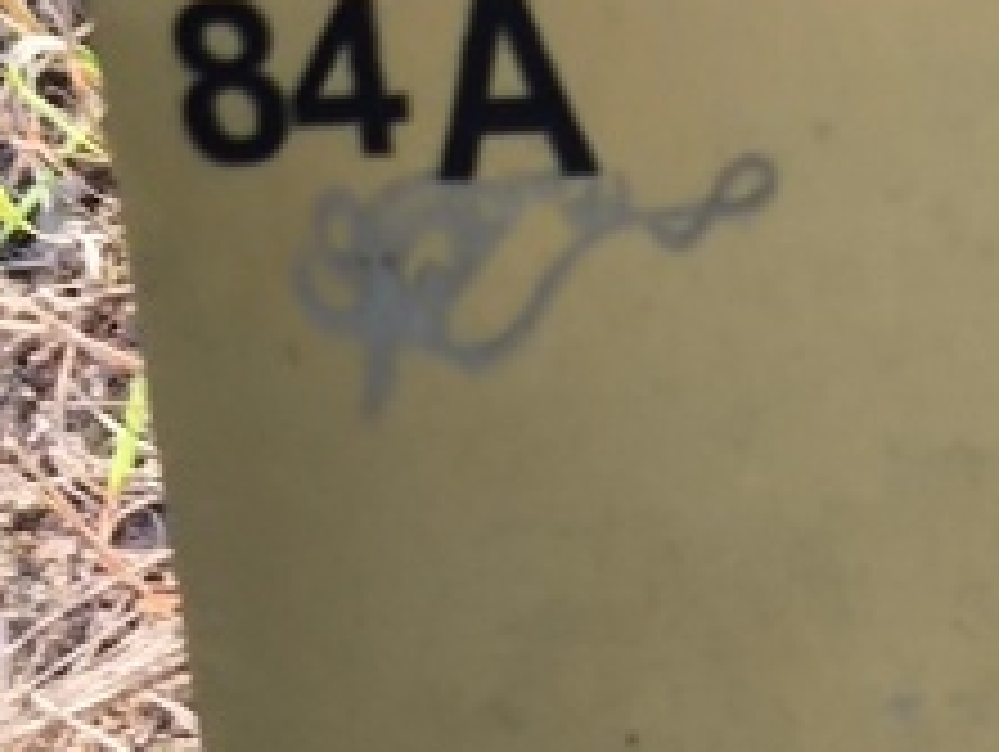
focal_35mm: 180
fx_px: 5200
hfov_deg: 10.7
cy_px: 869
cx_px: 1307
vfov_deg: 8.2
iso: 50
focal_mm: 4.71
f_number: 1.7
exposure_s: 1/145
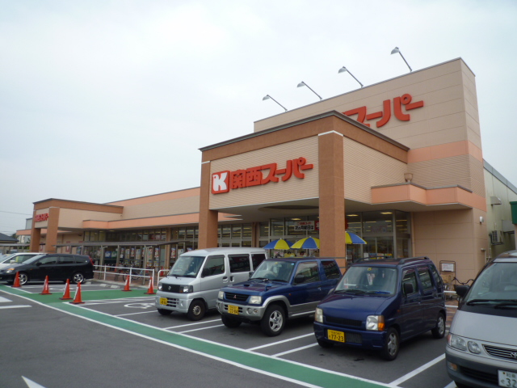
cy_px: 194
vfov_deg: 54.9
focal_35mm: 25
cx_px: 258
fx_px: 373
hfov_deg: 69.4
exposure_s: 1/500
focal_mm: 4.4
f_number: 3.5
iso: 80
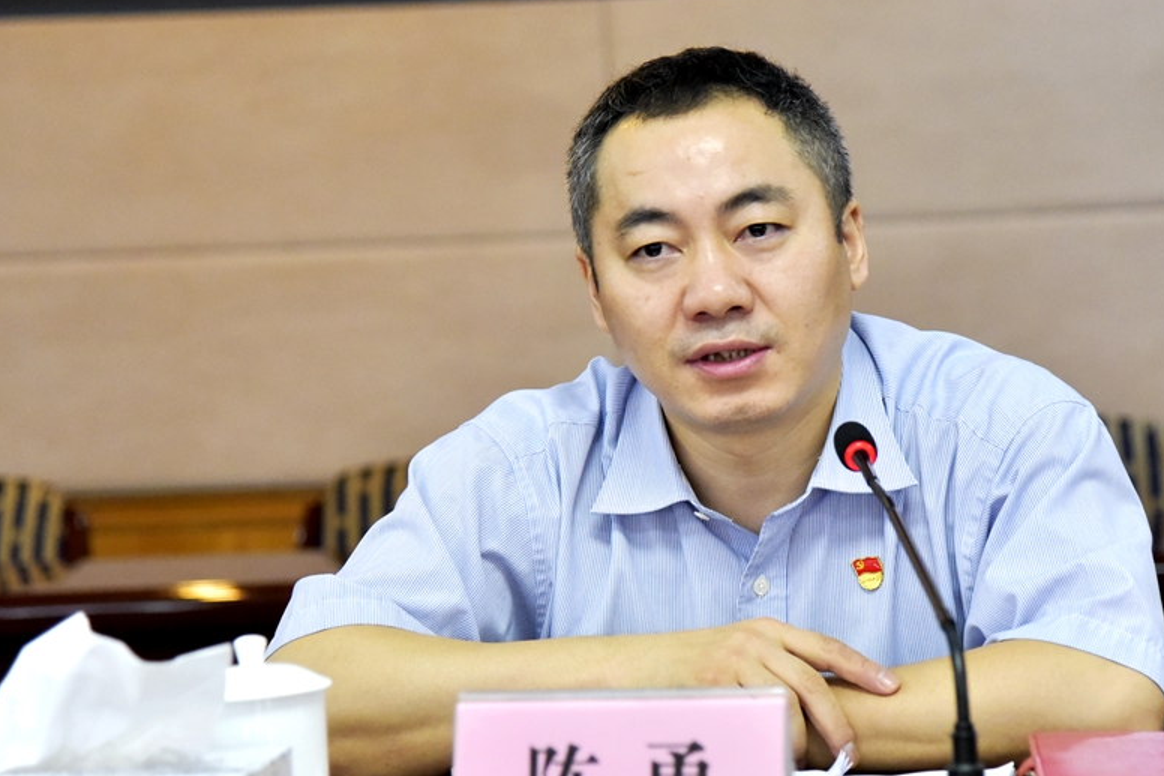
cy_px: 423
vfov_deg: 11.4
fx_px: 3879
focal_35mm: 120
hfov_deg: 17.0
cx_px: 710
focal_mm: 98
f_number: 4.5
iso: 5000
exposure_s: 1/320
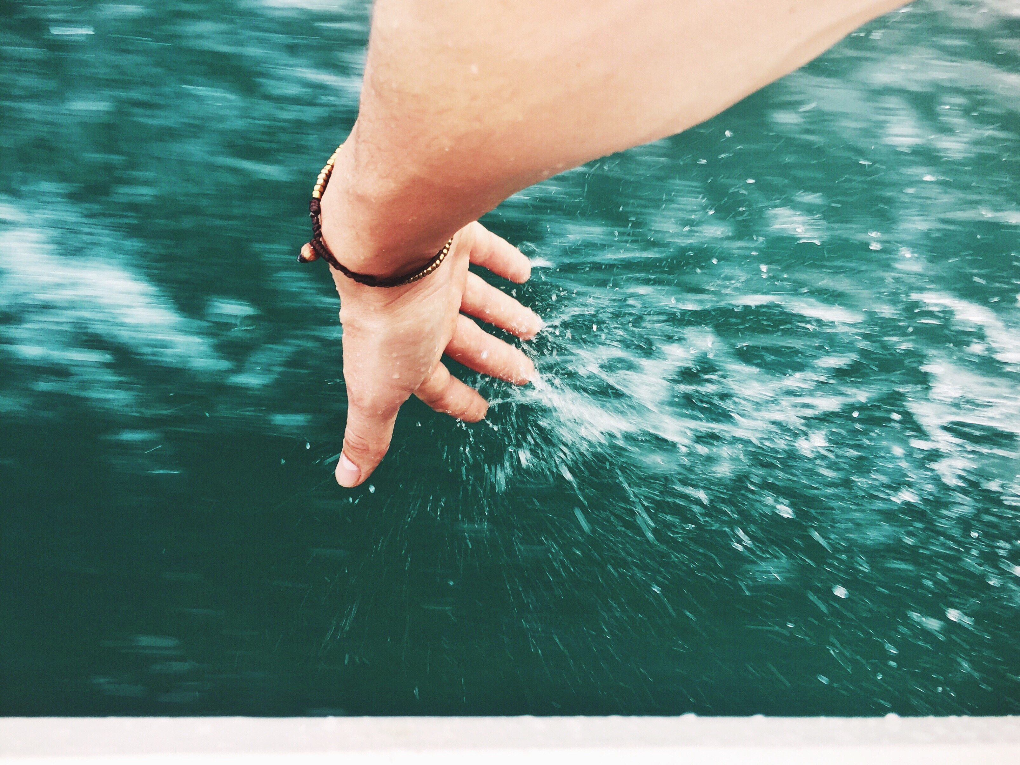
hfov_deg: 61.7
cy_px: 382
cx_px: 510
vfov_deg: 48.2
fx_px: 855
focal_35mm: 29
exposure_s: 1/227
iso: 32
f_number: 2.2
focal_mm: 4.15
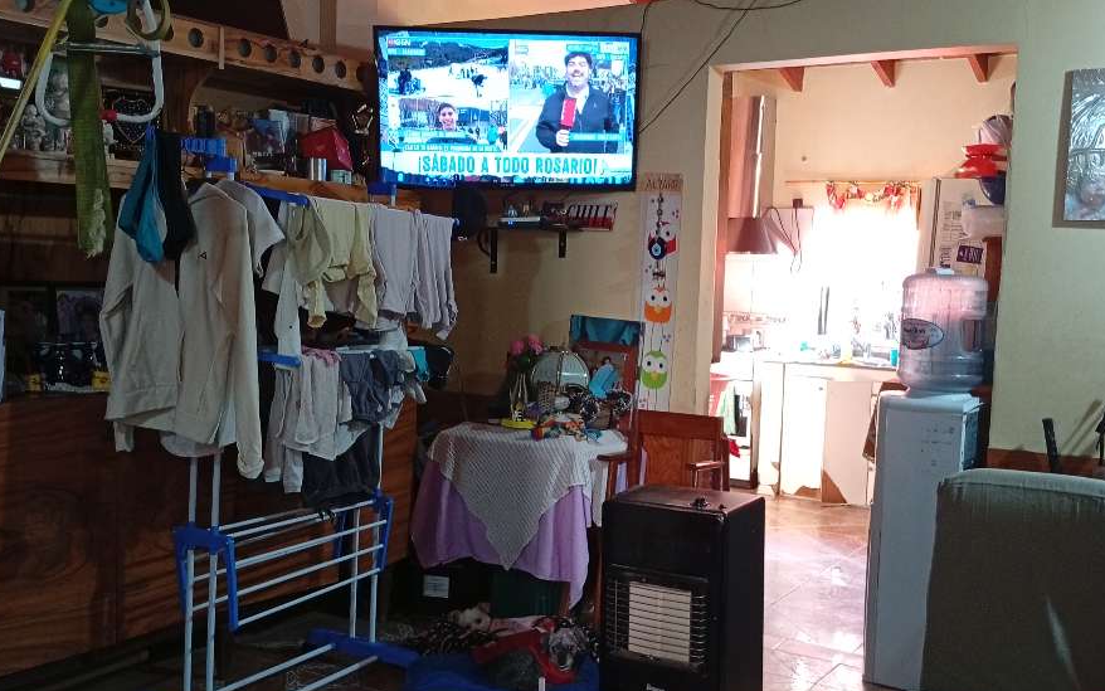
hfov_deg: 50.4
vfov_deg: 32.8
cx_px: 551
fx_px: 1175
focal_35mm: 39
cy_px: 368
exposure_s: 1/20
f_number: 1.8
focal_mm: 3.98
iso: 616
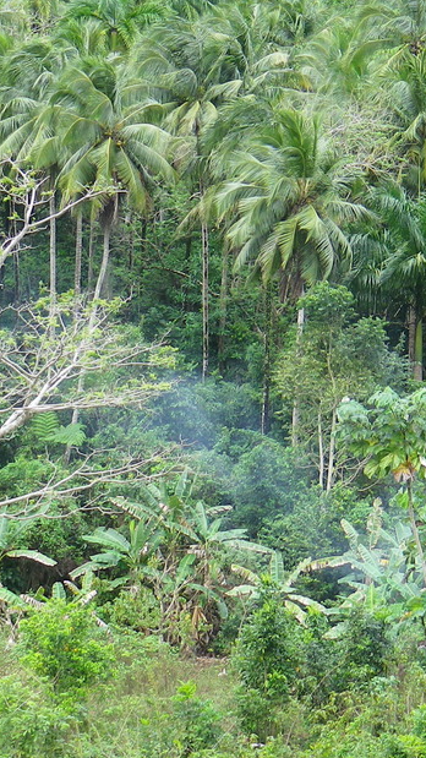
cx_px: 343
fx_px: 3013
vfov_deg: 14.3
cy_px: 263
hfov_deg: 8.1
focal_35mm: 150
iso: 80
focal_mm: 12.5
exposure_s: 1/60
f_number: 4.9
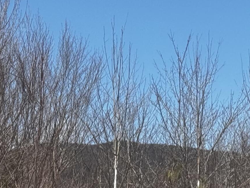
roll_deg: -0.4
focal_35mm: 166
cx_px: 42
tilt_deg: -2.3
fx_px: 1199
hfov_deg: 11.8
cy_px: 319
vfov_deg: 8.6
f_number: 1.78
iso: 64
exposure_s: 1/2959
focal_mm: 6.76
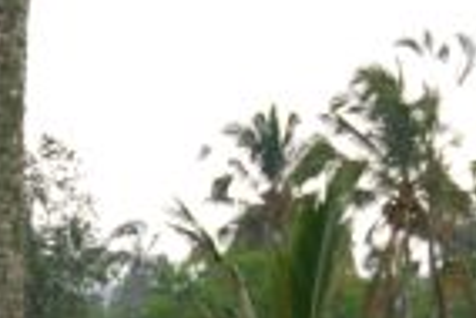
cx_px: -30
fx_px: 3140
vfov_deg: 5.8
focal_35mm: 237
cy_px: 405
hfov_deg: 8.6
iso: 100
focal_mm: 35
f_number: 4.8
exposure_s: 1/100
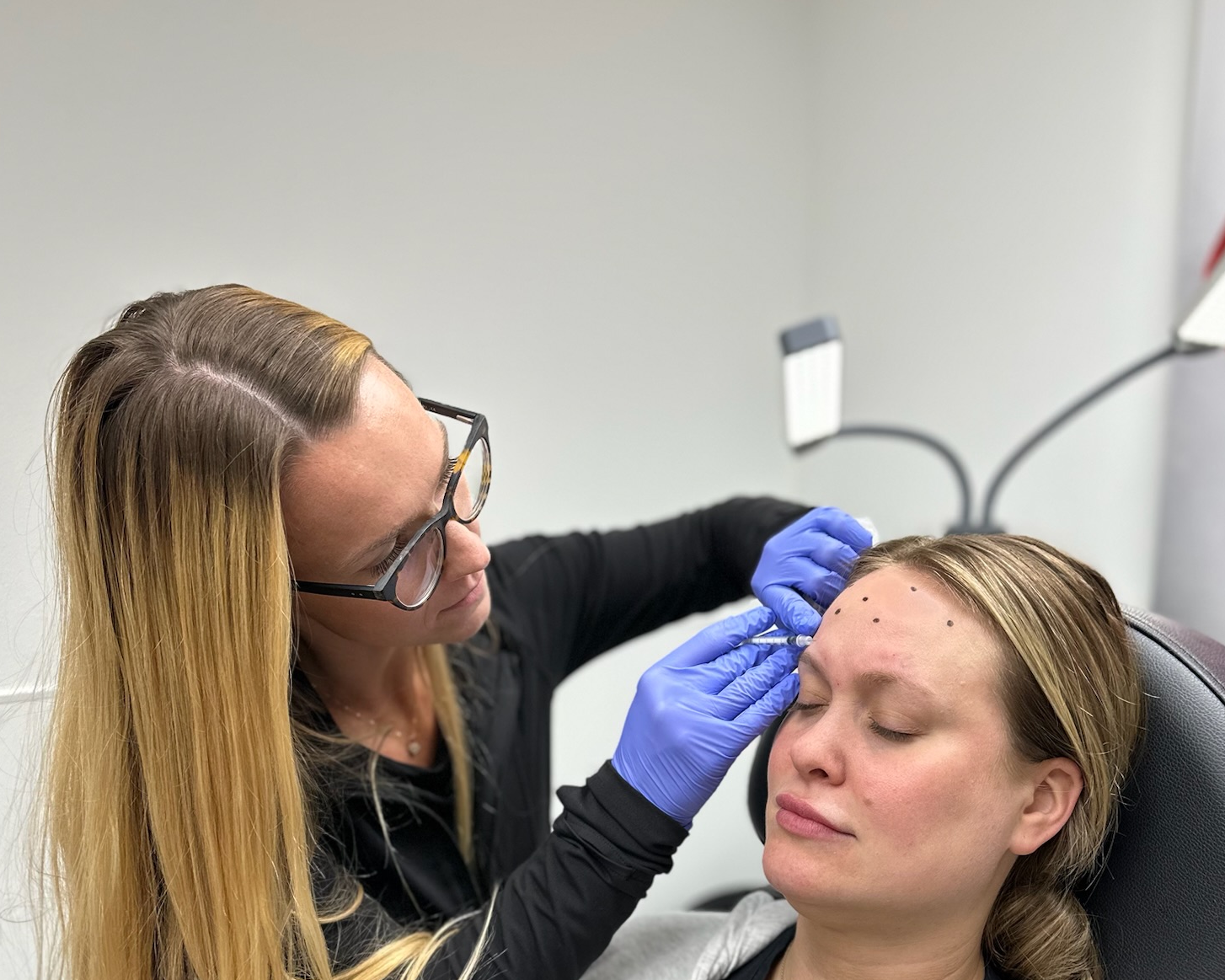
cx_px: 624
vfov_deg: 43.6
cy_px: 694
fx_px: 1196
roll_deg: -0.6
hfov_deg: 54.2
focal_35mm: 33
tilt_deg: -12.8
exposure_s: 1/120
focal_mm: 6.86
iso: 100
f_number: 1.78
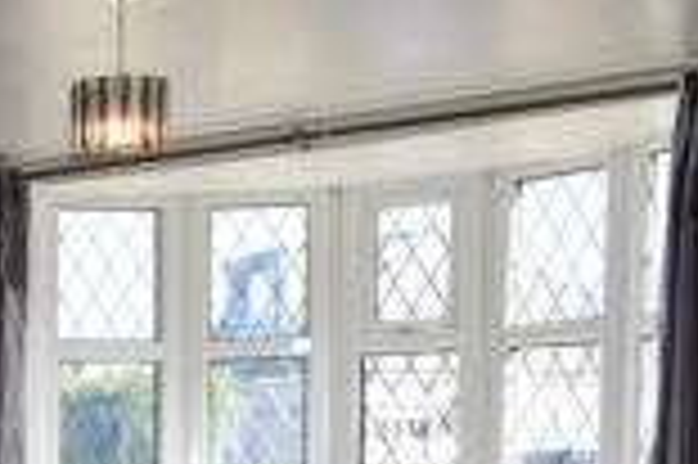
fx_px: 1608
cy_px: 601
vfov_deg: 15.6
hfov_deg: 21.8
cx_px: -239
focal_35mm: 83
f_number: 5.6
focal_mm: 18
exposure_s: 1/125
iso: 160
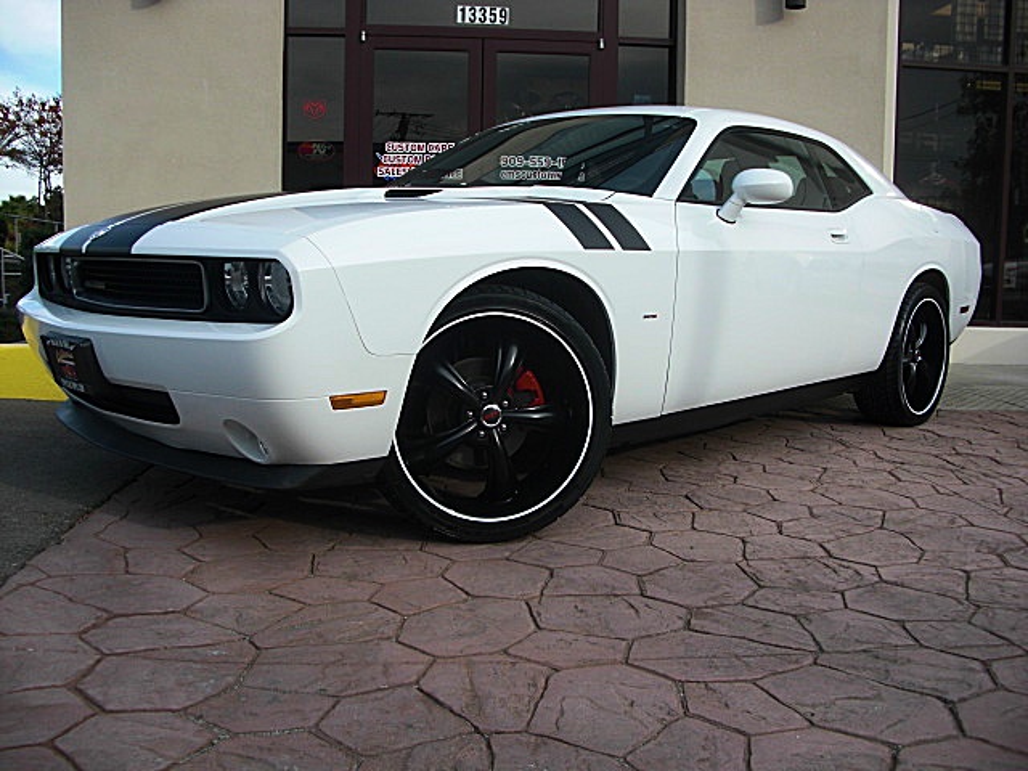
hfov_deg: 51.4
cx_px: 514
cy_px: 386
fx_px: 1069
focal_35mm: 36
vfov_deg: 39.7
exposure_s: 1/500
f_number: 2.8
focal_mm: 6.3
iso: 50
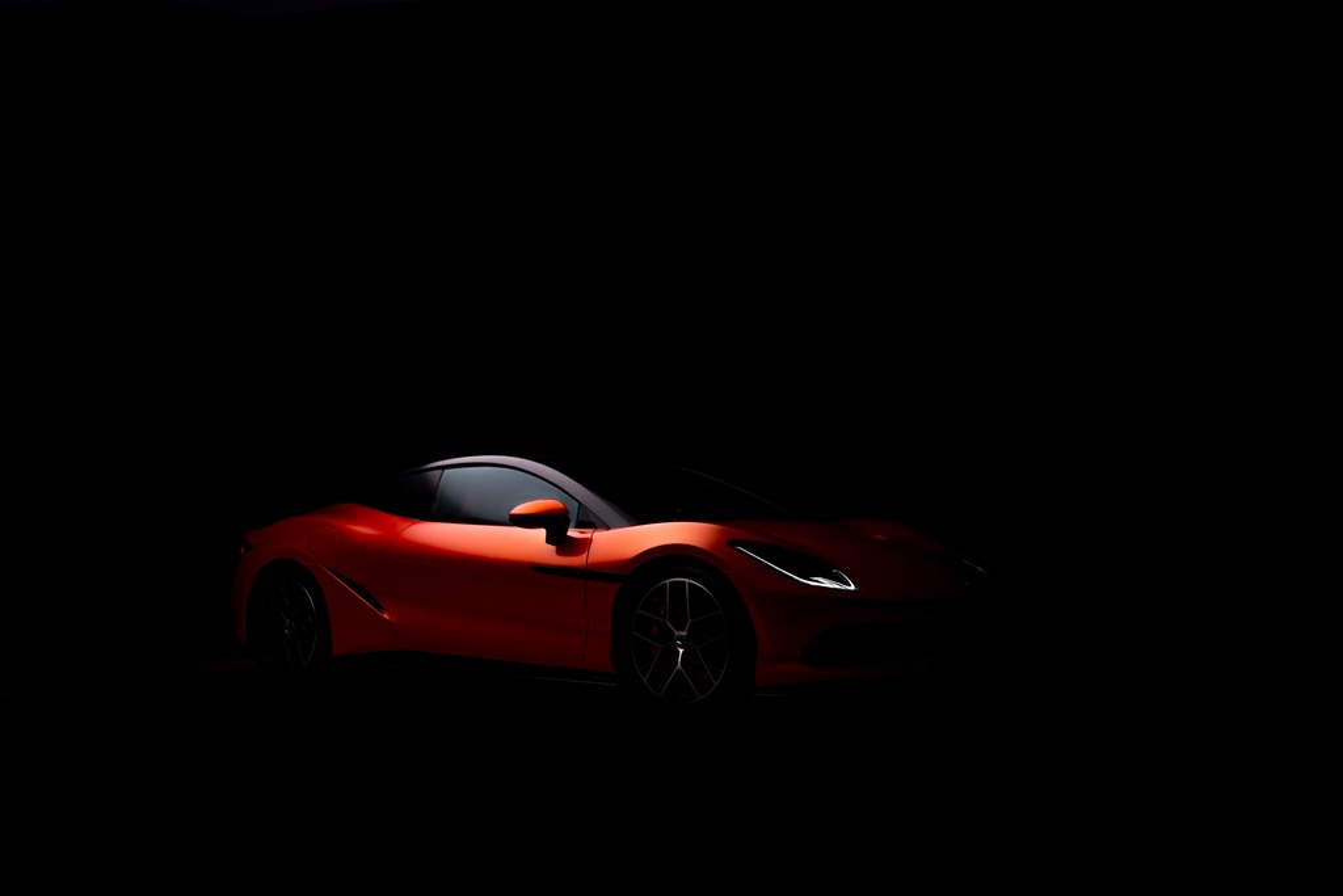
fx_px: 1287
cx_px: 672
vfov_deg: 38.4
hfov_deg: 55.1
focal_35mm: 34
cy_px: 448
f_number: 8
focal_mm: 34.5
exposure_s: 1/60
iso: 320
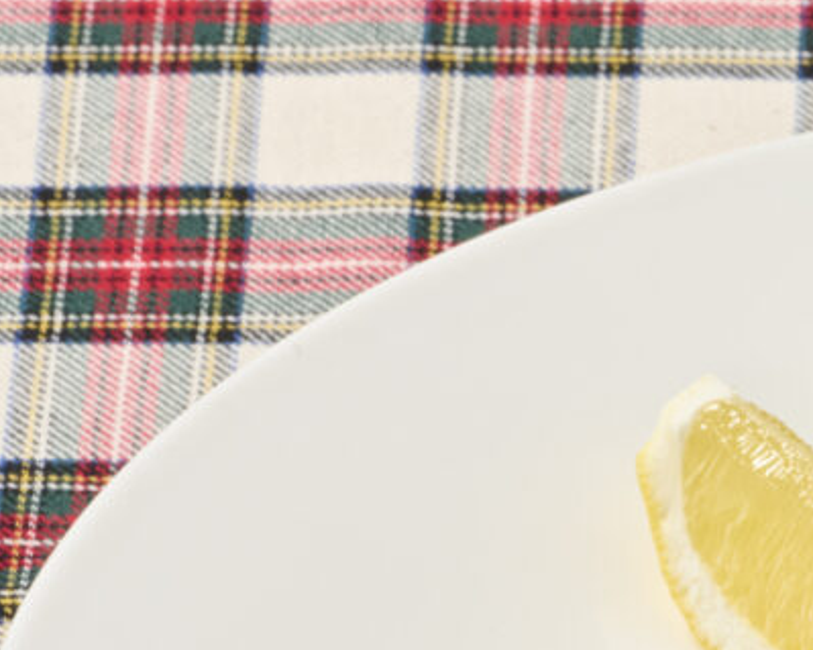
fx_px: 21746
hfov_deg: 2.1
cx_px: 1337
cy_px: 736
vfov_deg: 1.7
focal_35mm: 904
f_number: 22
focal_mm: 200
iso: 500
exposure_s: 1/100
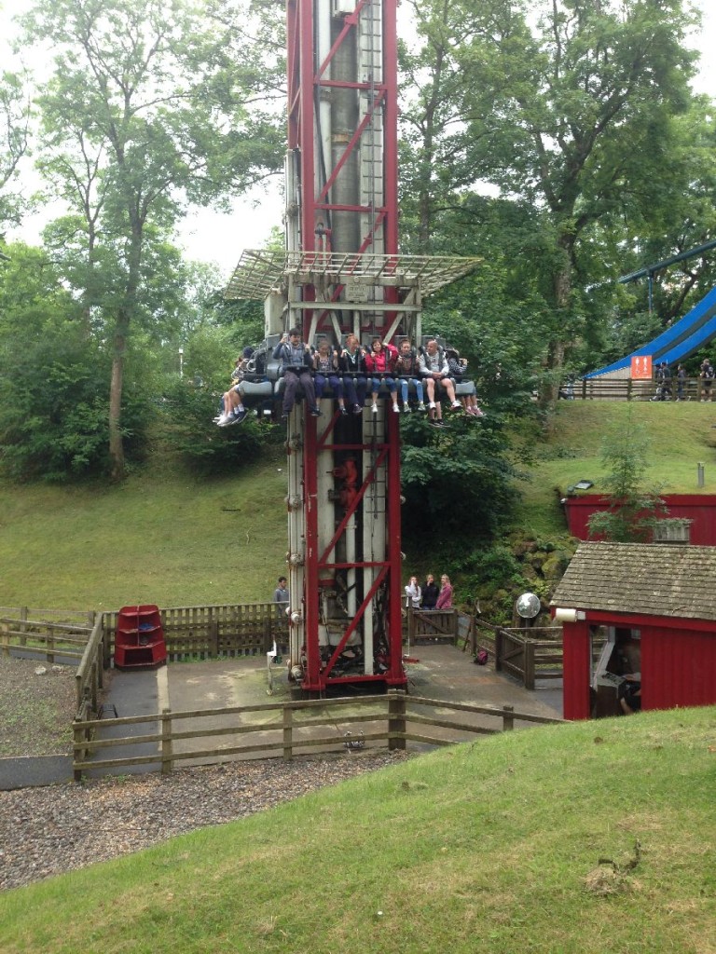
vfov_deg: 55.4
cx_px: 358
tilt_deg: -2.6
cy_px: 477
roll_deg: +1.6
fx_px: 910
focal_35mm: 33
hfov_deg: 42.9
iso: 50
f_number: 2.4
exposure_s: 1/238
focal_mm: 4.12
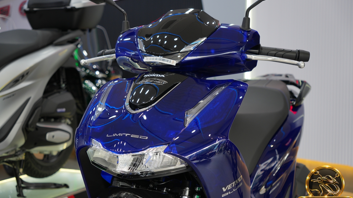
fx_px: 449
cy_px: 105
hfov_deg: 42.9
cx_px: 179
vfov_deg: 24.9
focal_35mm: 48
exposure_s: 1/50
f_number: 2.8
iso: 125
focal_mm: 30
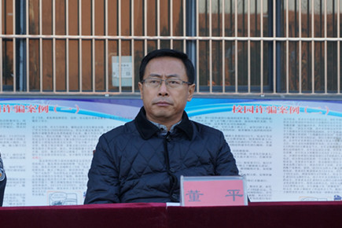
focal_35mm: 112
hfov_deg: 18.2
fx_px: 1069
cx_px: 171
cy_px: 114
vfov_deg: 12.2
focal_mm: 75
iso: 400
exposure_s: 1/80
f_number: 8
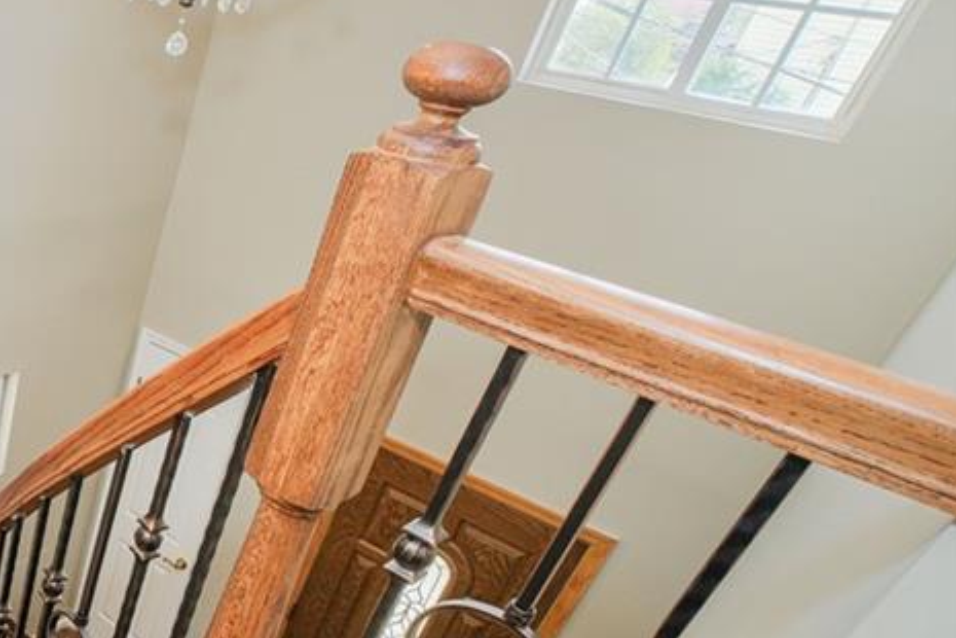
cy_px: 486
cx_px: -84
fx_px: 876
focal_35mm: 33
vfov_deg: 38.8
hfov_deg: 44.4
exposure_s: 1/60
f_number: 8
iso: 500
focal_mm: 10
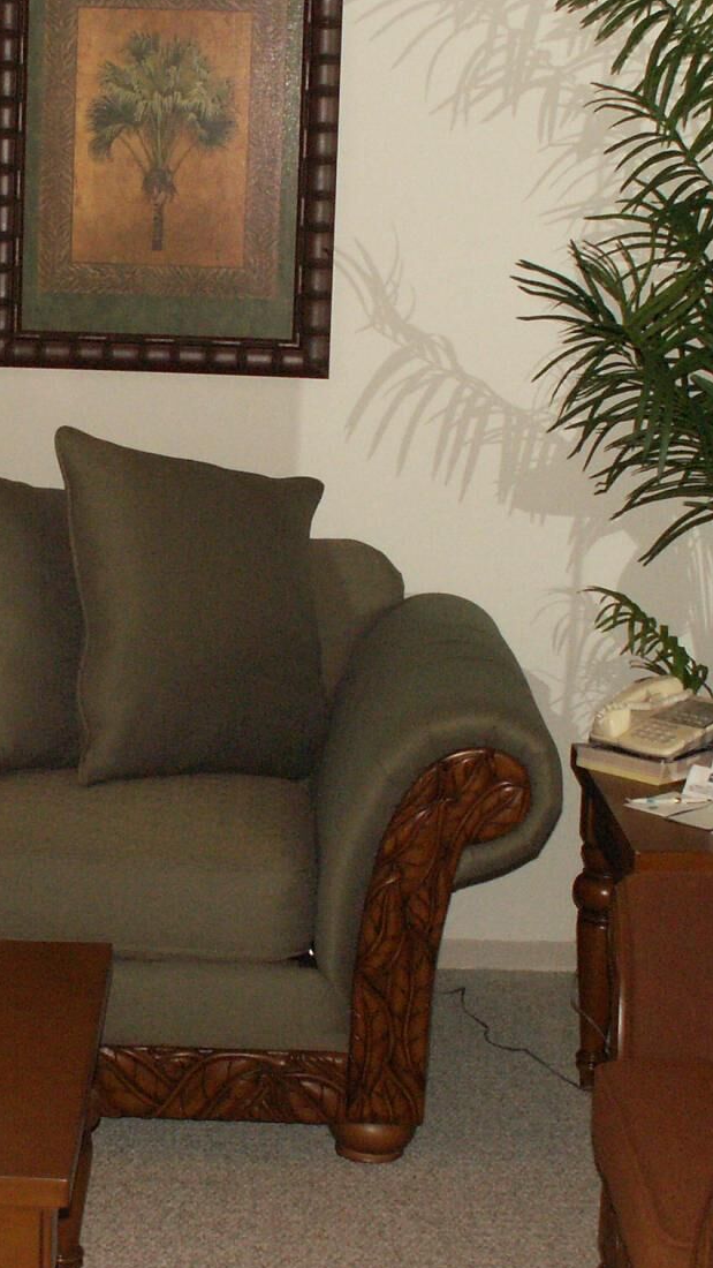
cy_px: 619
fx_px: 2386
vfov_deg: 29.7
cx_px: 106
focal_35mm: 71
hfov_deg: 16.8
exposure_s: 1/50
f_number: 4.5
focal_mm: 5.86
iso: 160
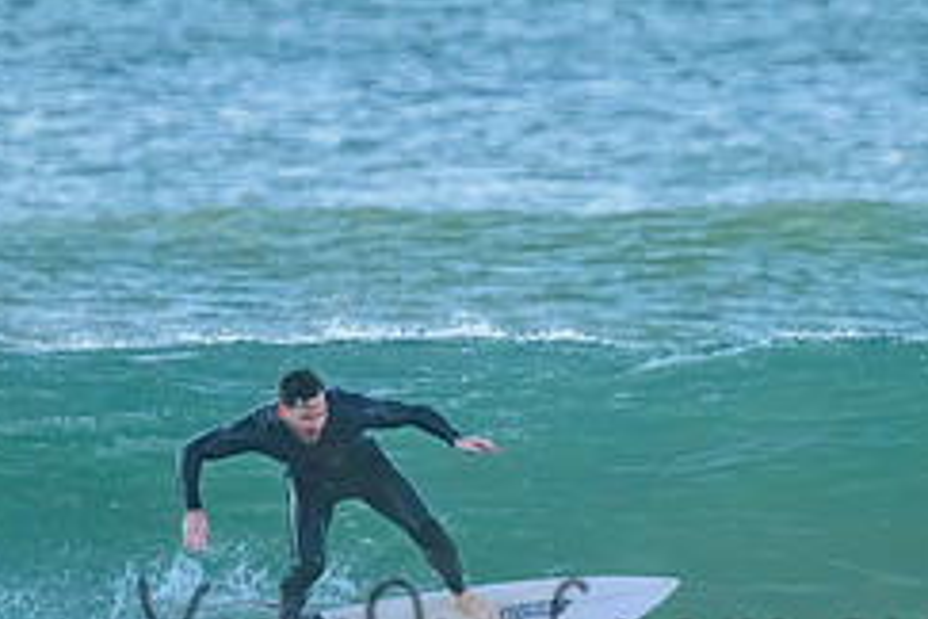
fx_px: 49129
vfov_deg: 0.7
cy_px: 606
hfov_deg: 1.1
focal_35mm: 1906
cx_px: 531
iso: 6400
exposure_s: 1/1600
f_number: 11
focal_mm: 800
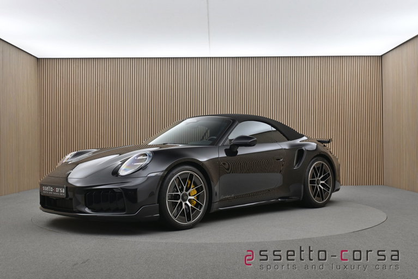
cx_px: 209
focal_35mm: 41
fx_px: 479
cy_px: 140
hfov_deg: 47.1
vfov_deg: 32.5
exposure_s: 1/40
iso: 450
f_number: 4.5
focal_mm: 27.5
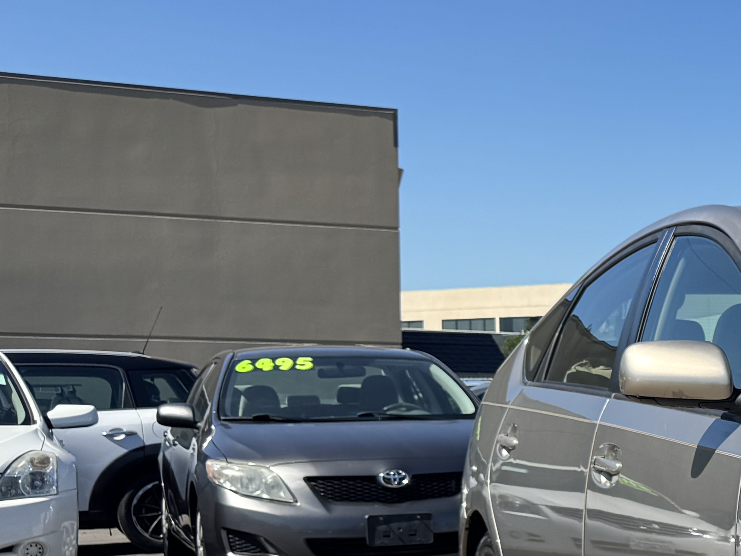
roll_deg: -0.4
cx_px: 1143
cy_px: 502
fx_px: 1691
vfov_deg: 18.4
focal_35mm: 79
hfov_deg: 20.7
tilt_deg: -2.5
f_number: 1.78
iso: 80
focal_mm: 6.76
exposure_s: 1/2252
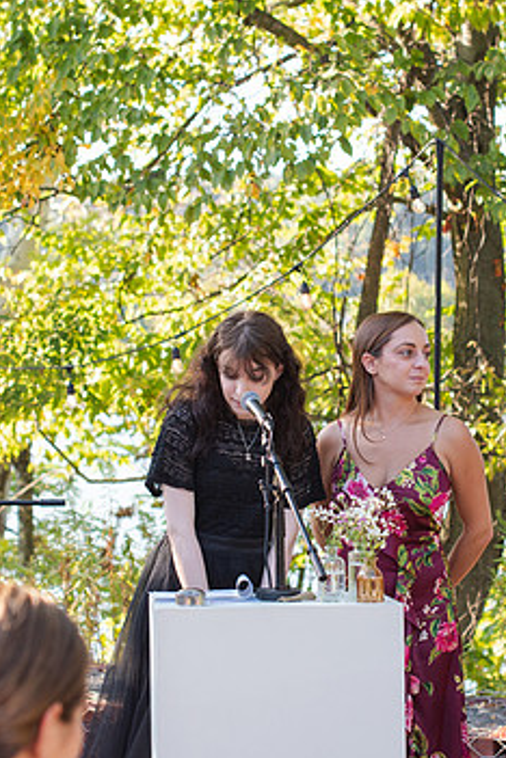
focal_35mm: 96
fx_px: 2024
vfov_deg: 21.2
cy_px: 365
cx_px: 301
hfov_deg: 14.2
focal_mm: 50
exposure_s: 1/1000
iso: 400
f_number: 3.5
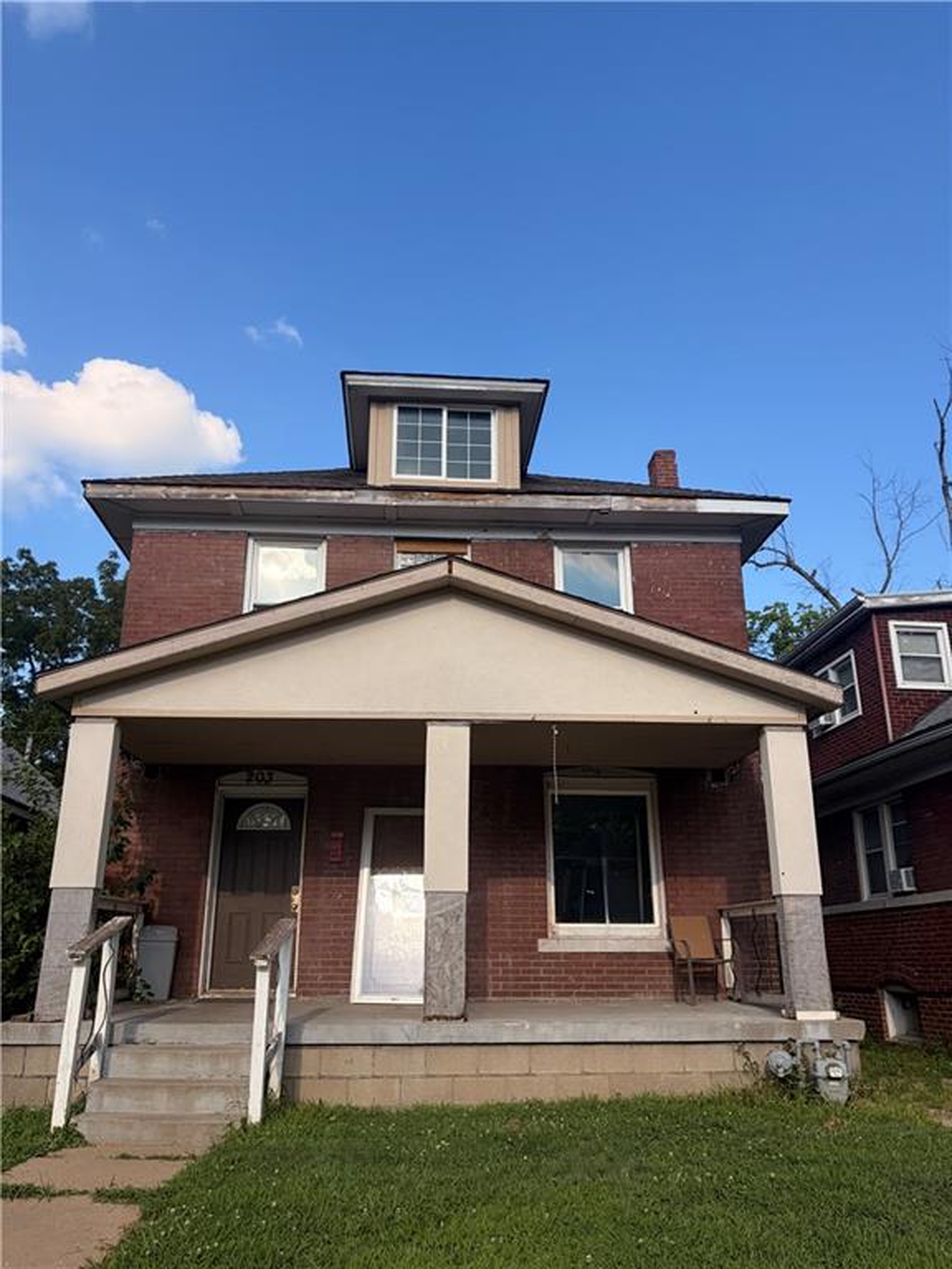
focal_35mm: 26
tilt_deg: +17.9
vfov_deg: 67.3
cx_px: 476
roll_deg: -0.5
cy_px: 634
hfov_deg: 53.1
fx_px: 953
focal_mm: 5.96
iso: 64
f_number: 1.6
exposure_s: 1/3831
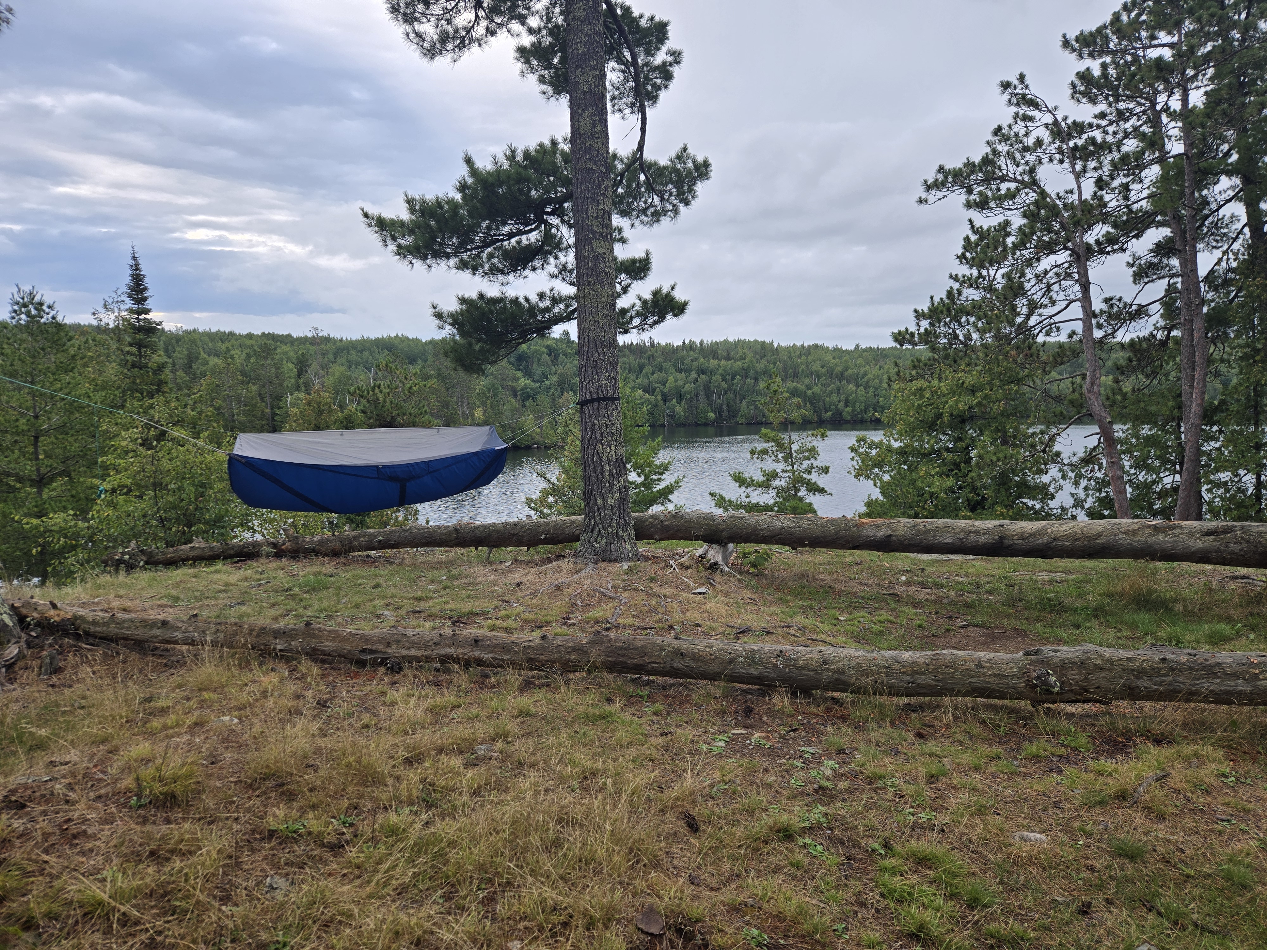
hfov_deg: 73.9
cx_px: 634
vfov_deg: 58.9
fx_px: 842
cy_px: 475
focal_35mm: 23
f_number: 1.8
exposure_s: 1/239
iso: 25
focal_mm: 5.4
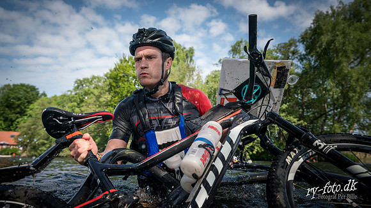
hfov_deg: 62.7
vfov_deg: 37.8
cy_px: 100
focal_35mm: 31
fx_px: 304
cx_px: 186
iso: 400
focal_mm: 28
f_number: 4
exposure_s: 1/3200
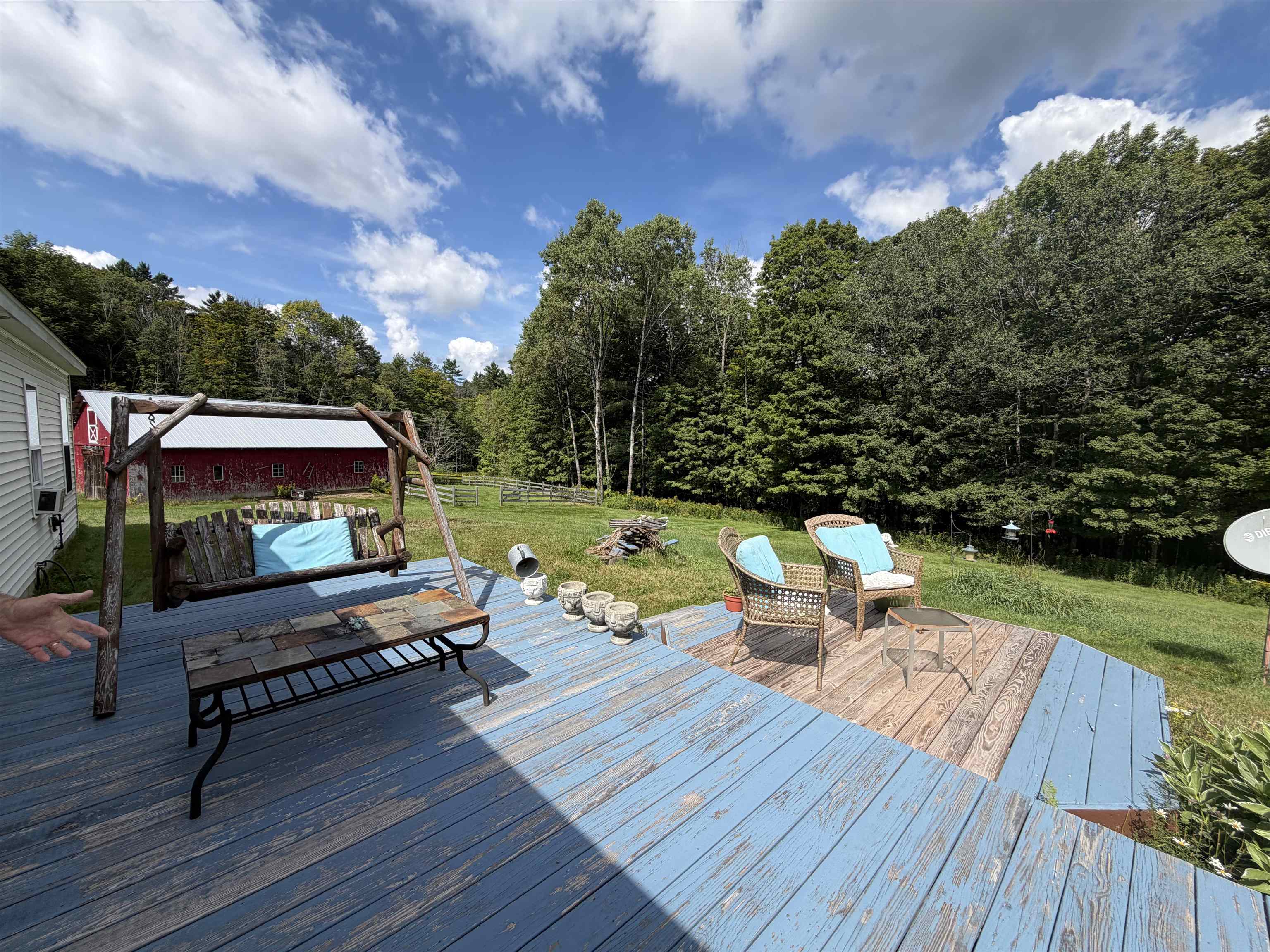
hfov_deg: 102.1
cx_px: 635
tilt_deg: -4.5
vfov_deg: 85.7
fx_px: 514
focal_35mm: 14
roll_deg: -0.8
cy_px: 476
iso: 20
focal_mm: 2.22
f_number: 2.2
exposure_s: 1/830
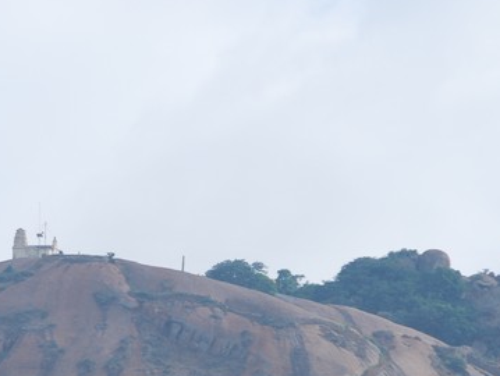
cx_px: 185
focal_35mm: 643
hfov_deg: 3.1
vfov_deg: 2.3
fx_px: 9297
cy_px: 319
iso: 160
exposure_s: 1/250
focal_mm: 200
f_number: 10
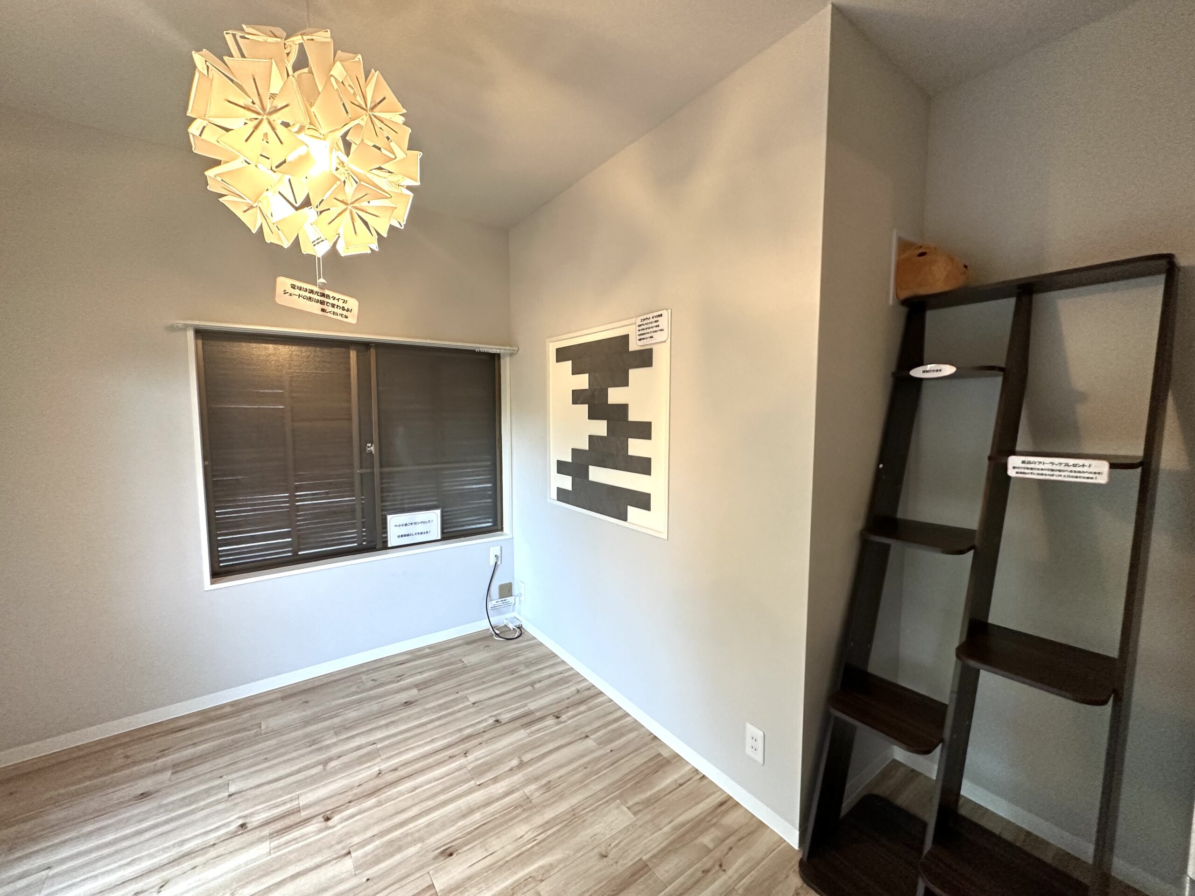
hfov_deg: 102.1
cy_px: 448
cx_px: 598
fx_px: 483
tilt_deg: -3.1
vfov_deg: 85.7
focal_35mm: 14
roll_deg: -0.7
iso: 250
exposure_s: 1/120
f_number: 2.2
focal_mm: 2.22
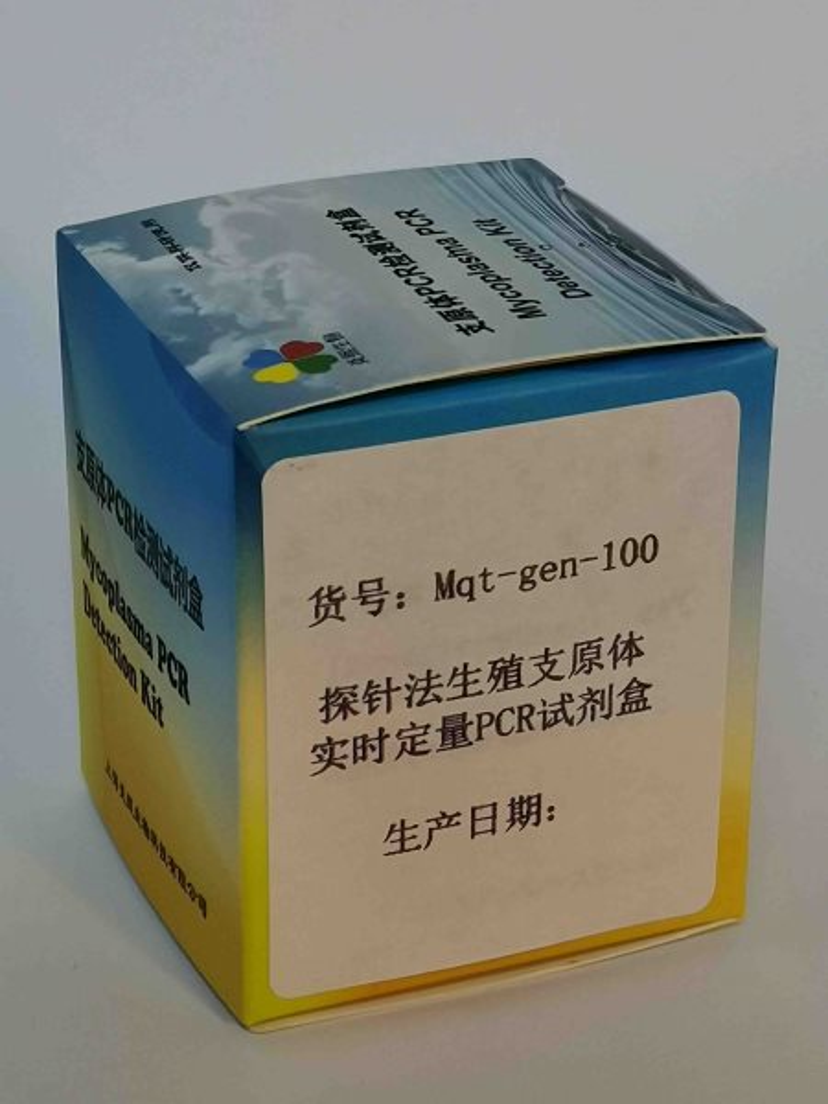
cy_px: 552
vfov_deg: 19.8
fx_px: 3157
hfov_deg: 14.9
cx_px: 414
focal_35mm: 99
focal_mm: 4.75
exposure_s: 1/100
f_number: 1.8
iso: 160
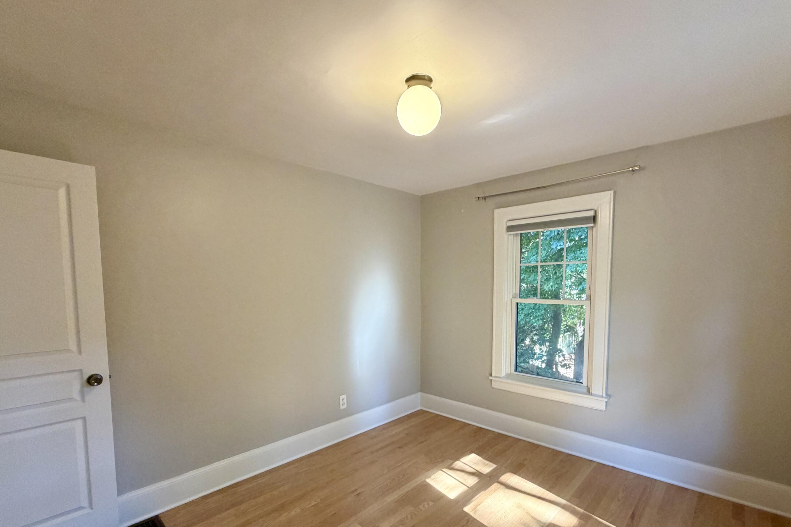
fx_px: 373
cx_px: 415
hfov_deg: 93.2
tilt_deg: -4.7
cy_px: 313
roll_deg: +0.3
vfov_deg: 69.8
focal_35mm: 17
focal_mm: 2.22
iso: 200
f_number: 2.2
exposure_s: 1/60
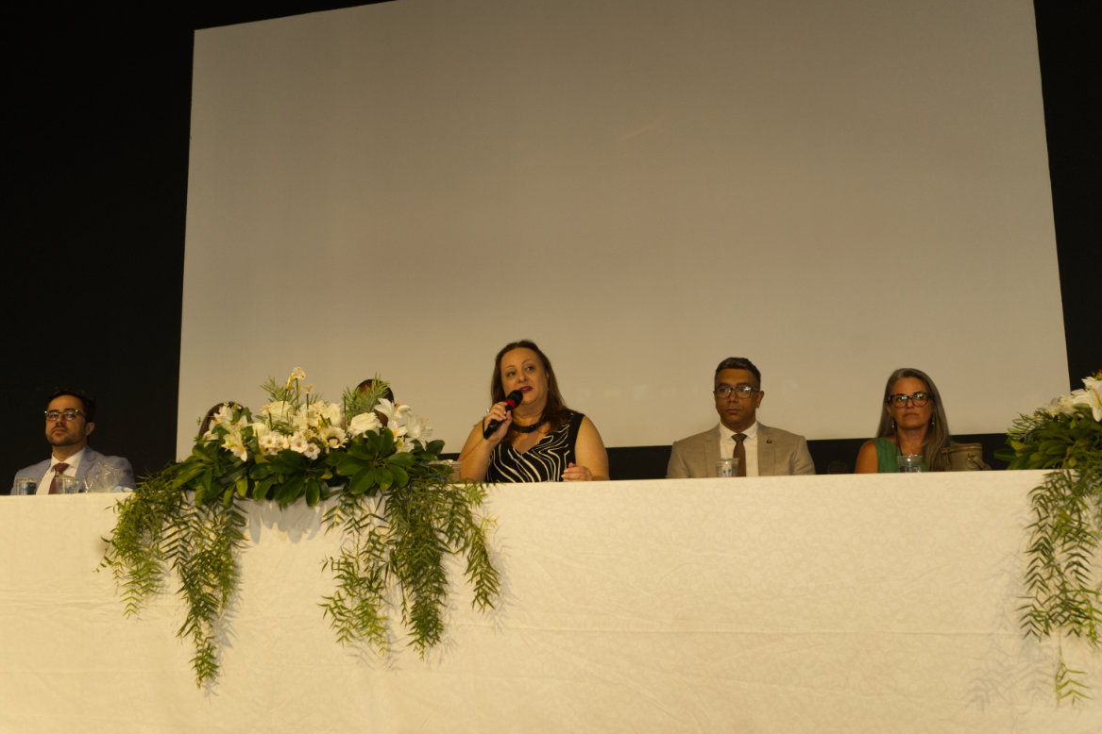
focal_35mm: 36
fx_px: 1102
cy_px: 362
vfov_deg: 36.9
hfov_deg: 53.1
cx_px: 551
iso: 2500
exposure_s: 1/100
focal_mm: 35
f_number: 4
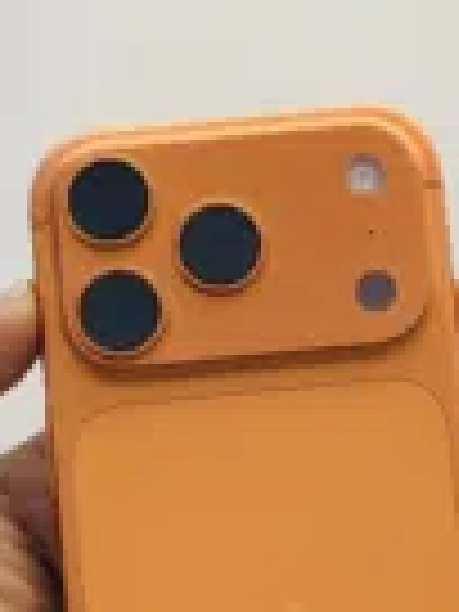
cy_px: 585
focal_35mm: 141
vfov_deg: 13.8
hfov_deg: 10.5
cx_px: 270
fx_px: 2493
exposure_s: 1/228
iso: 64
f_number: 1.78
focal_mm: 6.76
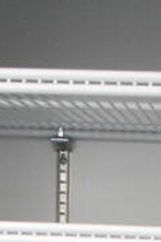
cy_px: 586
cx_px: 136
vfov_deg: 12.0
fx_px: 919
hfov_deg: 10.0
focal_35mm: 137
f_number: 3.5
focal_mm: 18
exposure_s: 1/30
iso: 3200
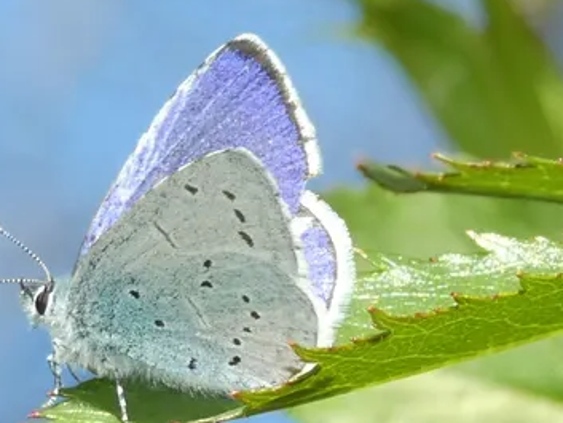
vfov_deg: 5.3
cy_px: 305
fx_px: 4539
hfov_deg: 7.1
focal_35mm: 279
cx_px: 185
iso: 80
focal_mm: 27.5
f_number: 5.4
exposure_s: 1/80
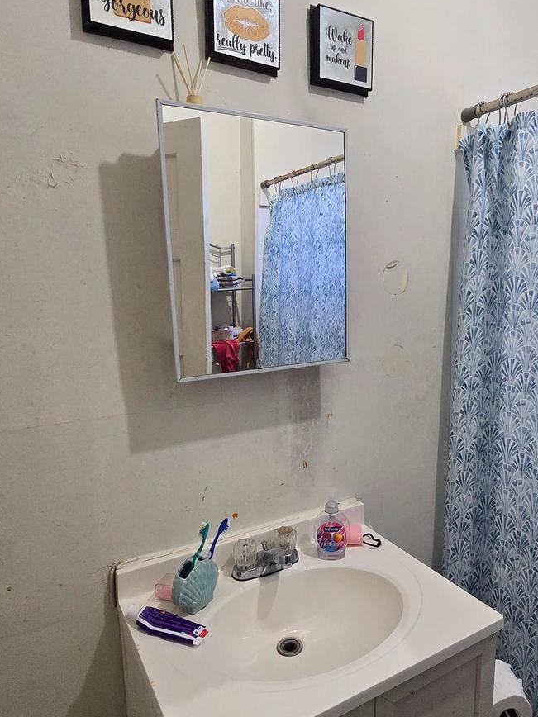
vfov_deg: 73.9
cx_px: 318
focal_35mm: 23
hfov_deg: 58.5
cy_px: 373
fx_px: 477
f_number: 2.2
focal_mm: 2.2
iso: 400
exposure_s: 1/60
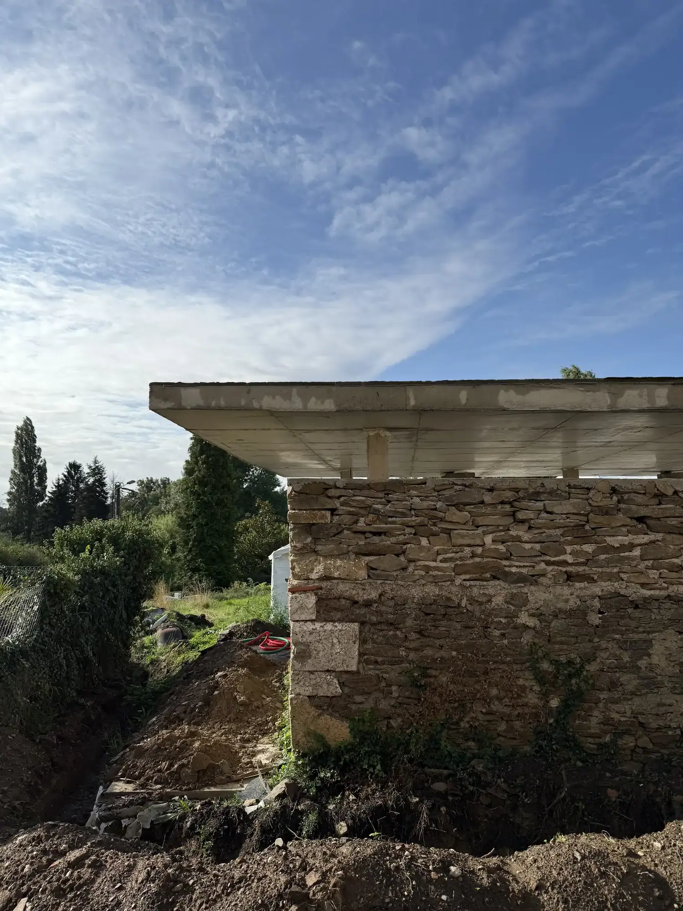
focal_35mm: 24
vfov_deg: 71.6
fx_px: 631
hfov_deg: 56.8
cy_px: 456
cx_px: 342
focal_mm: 6.76
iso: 80
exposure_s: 1/6173
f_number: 1.78
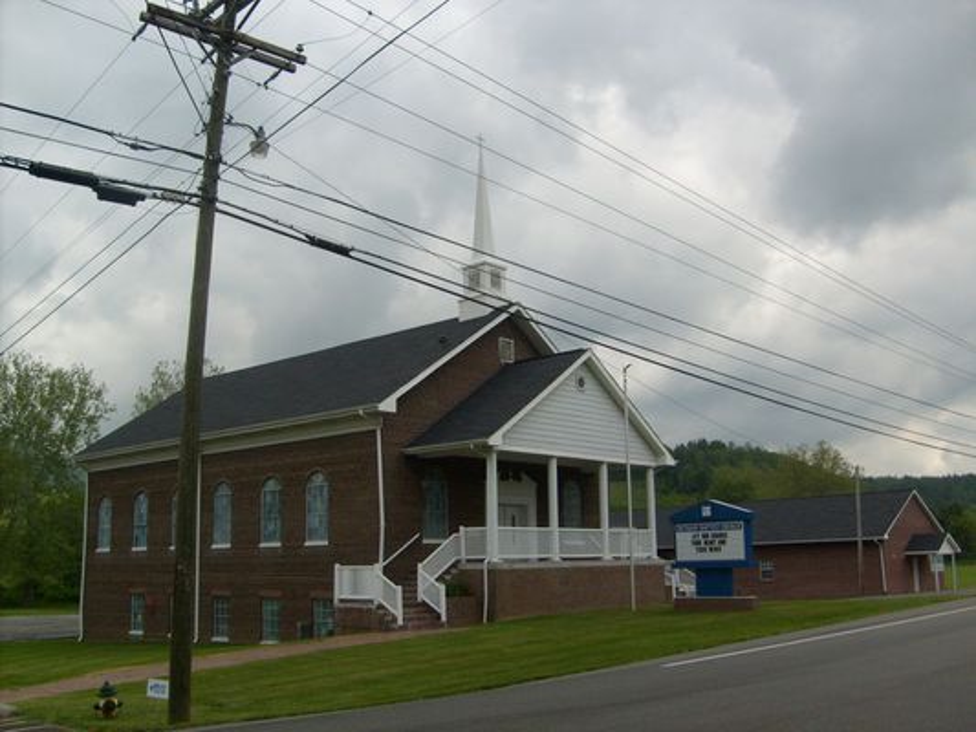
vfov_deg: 40.7
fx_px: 987
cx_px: 488
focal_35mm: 35
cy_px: 366
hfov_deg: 52.6
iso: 80
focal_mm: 5.8
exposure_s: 1/250
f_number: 7.1
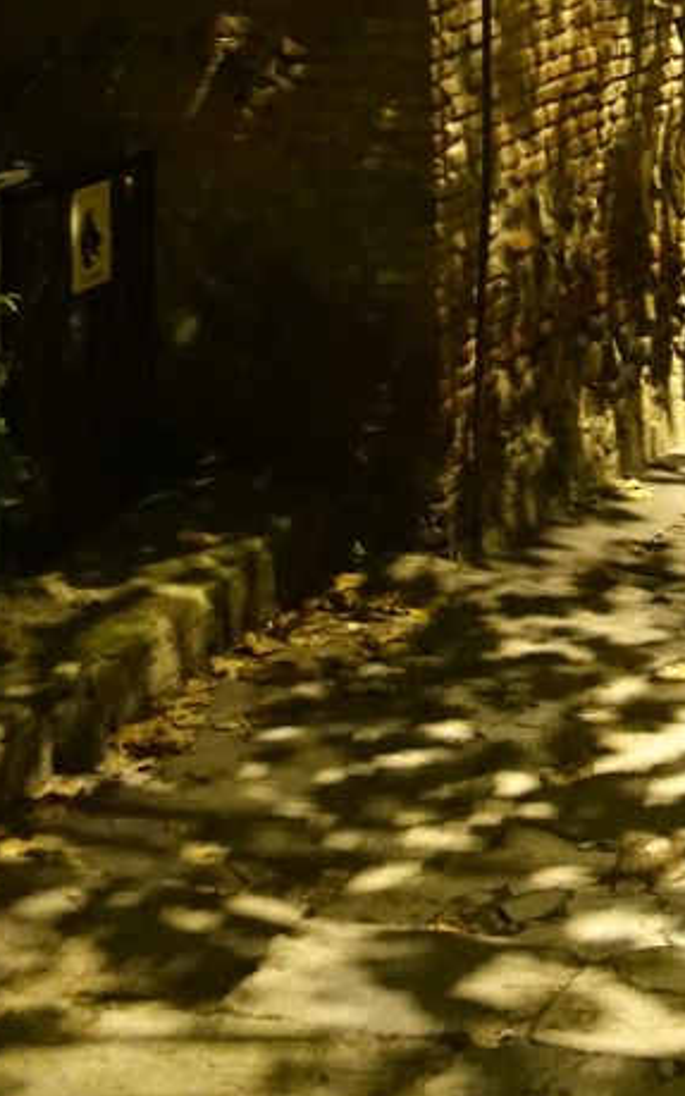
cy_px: -222
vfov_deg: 23.1
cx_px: 807
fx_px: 2449
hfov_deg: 15.4
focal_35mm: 82
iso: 1600
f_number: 2.2
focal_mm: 9.91
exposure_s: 1/6
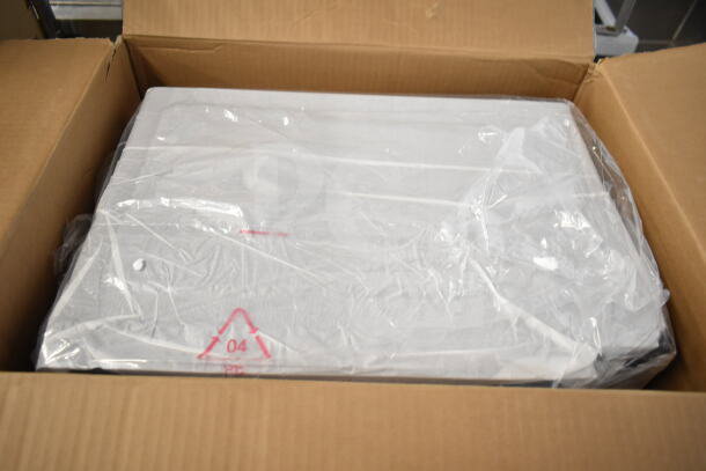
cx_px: 353
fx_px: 530
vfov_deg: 48.0
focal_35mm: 27
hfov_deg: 67.4
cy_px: 236
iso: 1600
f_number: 4
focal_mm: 18
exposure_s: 1/60
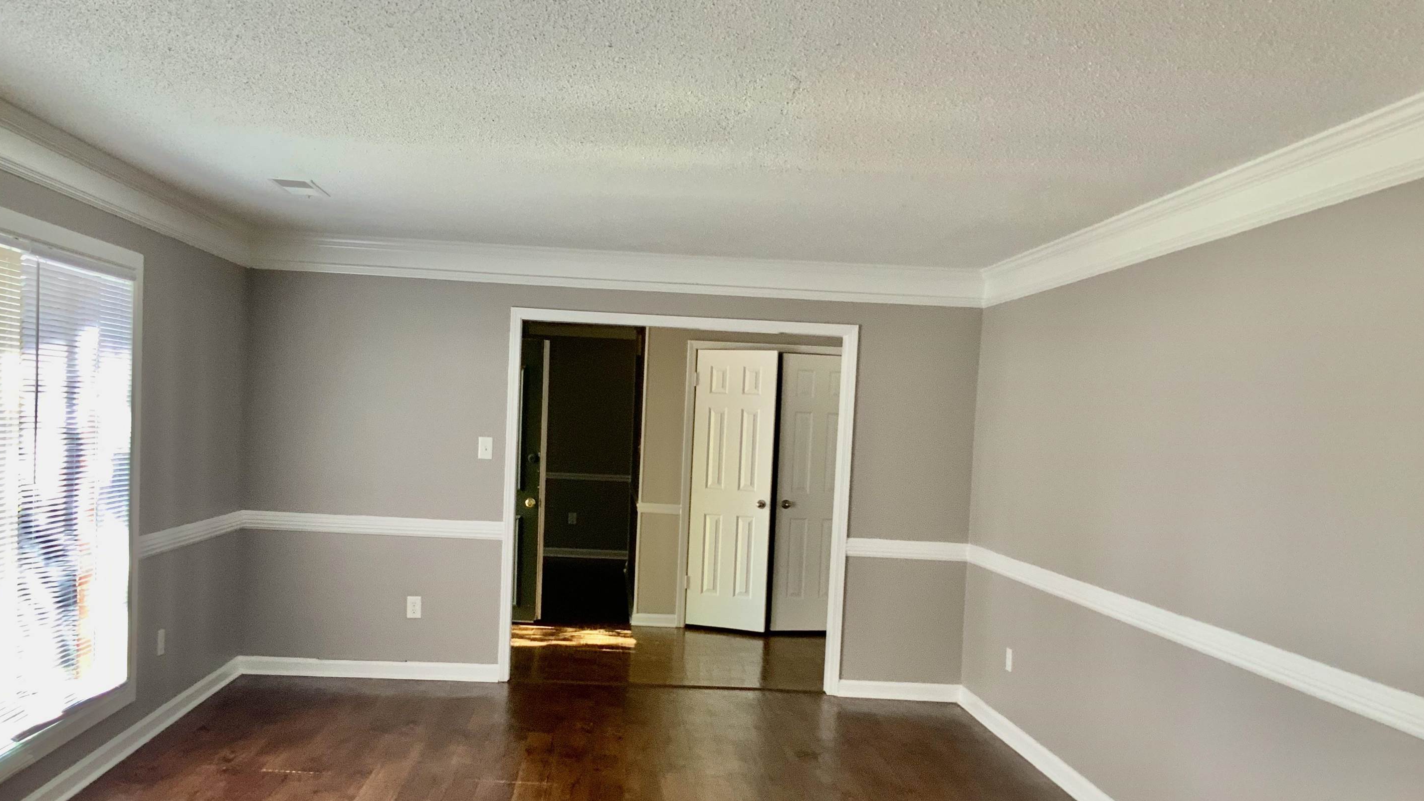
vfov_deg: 34.5
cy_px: 501
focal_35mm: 34
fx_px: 1284
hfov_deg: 58.0
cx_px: 665
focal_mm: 3
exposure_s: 1/60
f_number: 1.8
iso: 125
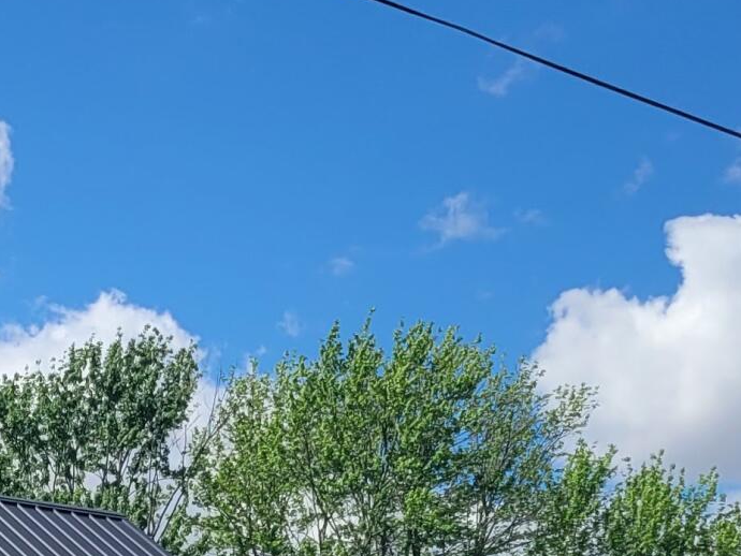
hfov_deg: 16.0
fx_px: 2420
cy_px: 747
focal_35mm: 113
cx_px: -351
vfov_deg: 12.6
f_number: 1.8
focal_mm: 5.4
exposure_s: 1/3758
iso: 40
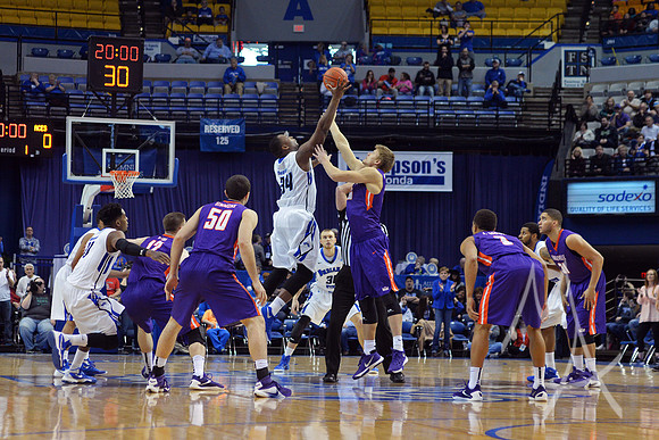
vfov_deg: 19.5
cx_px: 330
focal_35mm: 70
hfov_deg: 28.8
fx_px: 1282
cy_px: 220
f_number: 3.5
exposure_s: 1/800
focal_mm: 70
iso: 3200
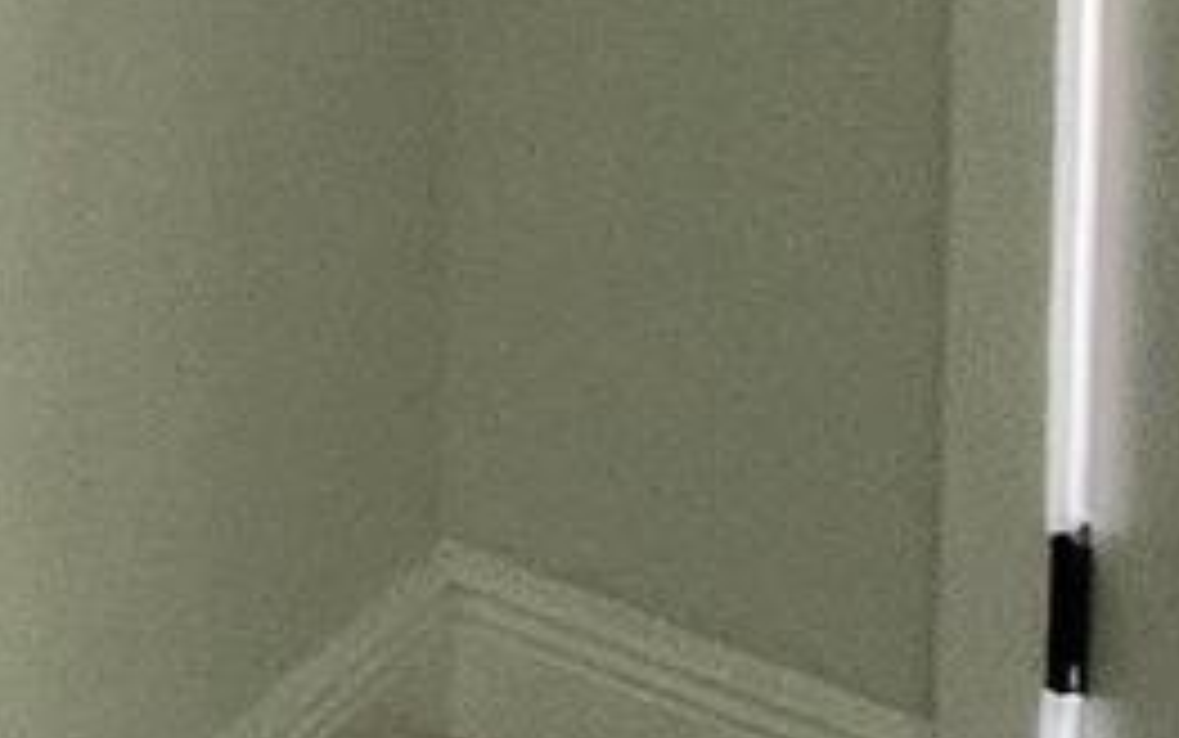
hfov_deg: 18.1
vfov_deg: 12.0
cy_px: -1134
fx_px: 2700
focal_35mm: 84
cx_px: -1084
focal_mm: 1.7
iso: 100
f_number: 2.2
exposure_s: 1/60
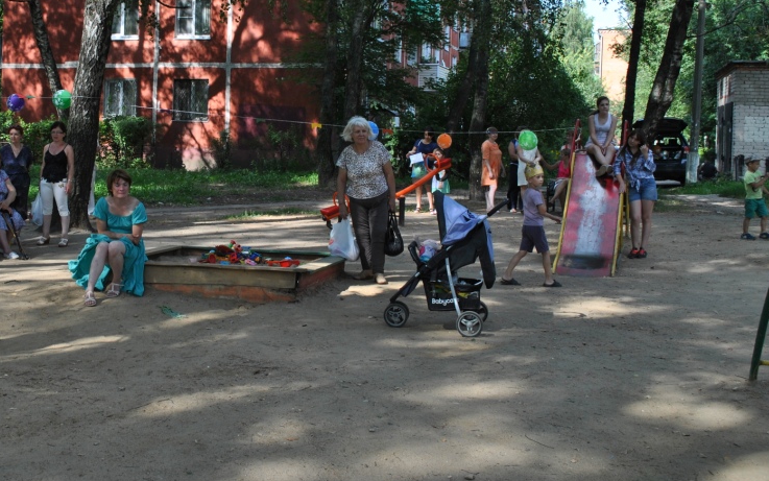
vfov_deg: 25.2
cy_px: 165
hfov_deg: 39.1
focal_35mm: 51
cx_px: 249
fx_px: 1069
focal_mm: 24
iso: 110
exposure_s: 1/125
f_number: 5.6
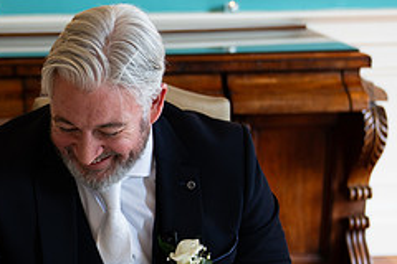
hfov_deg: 22.5
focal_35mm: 87
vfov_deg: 15.6
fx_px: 959
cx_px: 7
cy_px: 229
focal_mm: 36
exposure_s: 1/160
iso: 640
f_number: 2.8
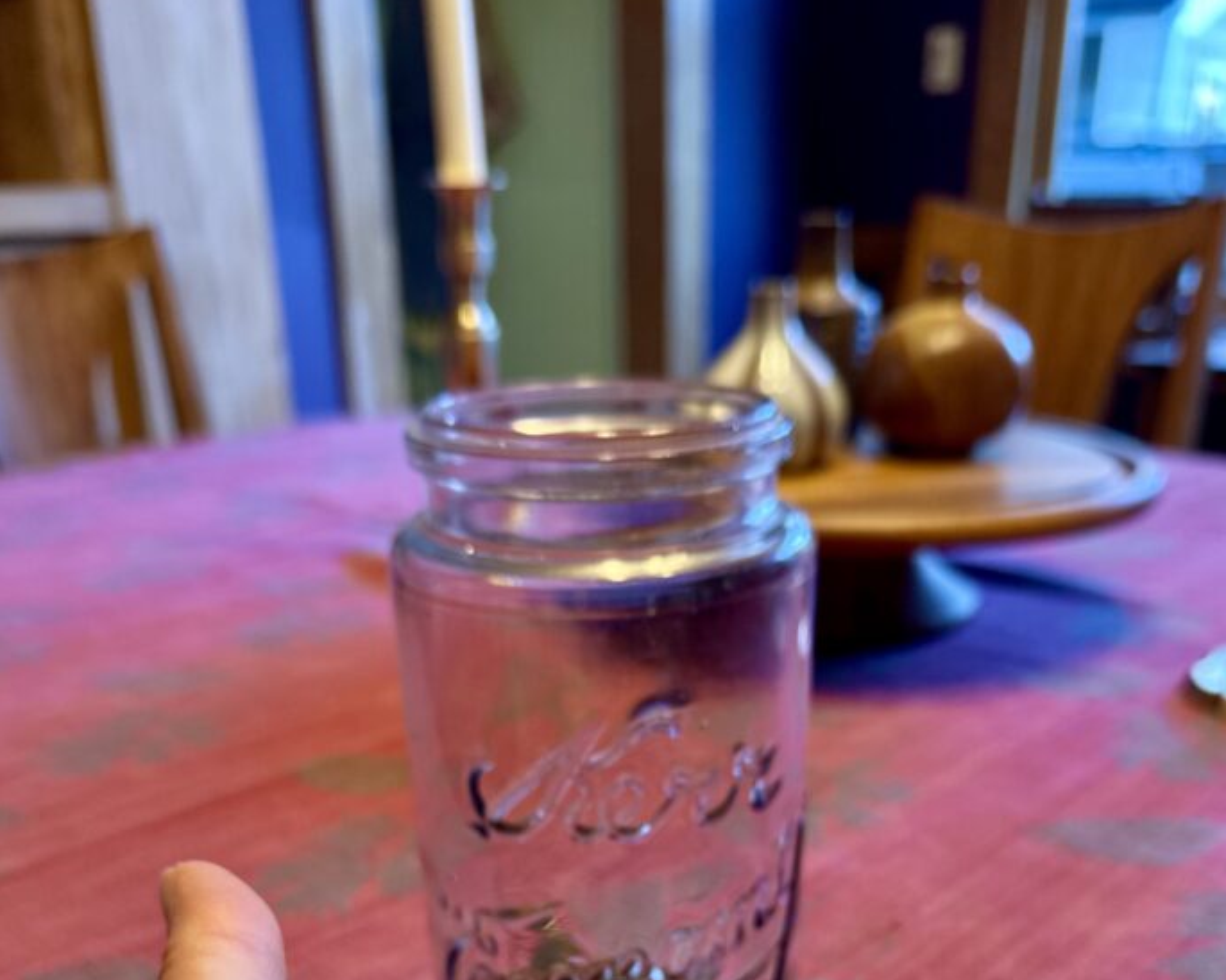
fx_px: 1270
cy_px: 873
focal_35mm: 35
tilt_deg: -26.9
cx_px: 626
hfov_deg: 51.5
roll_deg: +0.9
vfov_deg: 39.4
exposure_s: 1/60
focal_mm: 6.86
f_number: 1.78
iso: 160
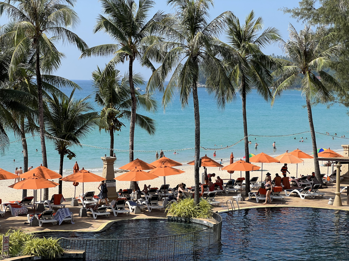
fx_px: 776
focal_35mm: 77
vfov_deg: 19.1
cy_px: 130
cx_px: 174
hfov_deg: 25.3
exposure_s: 1/774
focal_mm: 9
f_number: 2.8
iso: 32
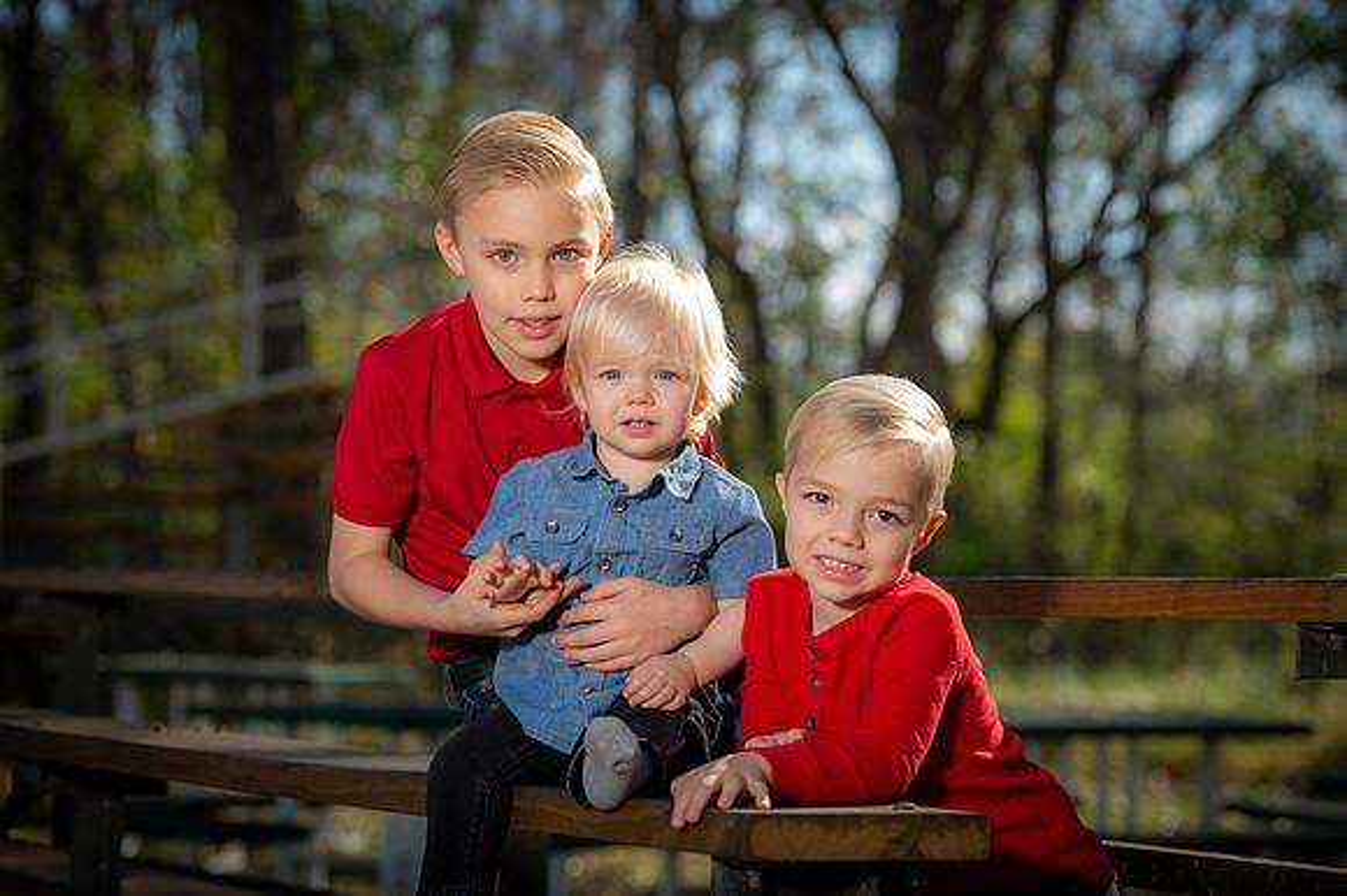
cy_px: 448
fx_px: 3739
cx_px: 674
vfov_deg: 13.7
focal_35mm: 100
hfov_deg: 20.4
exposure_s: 1/250
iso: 50
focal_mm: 100
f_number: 4.5
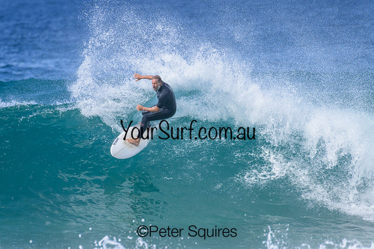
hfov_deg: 2.1
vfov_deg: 1.4
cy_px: 124
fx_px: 10391
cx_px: 187
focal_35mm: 1000
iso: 1250
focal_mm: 1000
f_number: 11
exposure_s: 1/2000
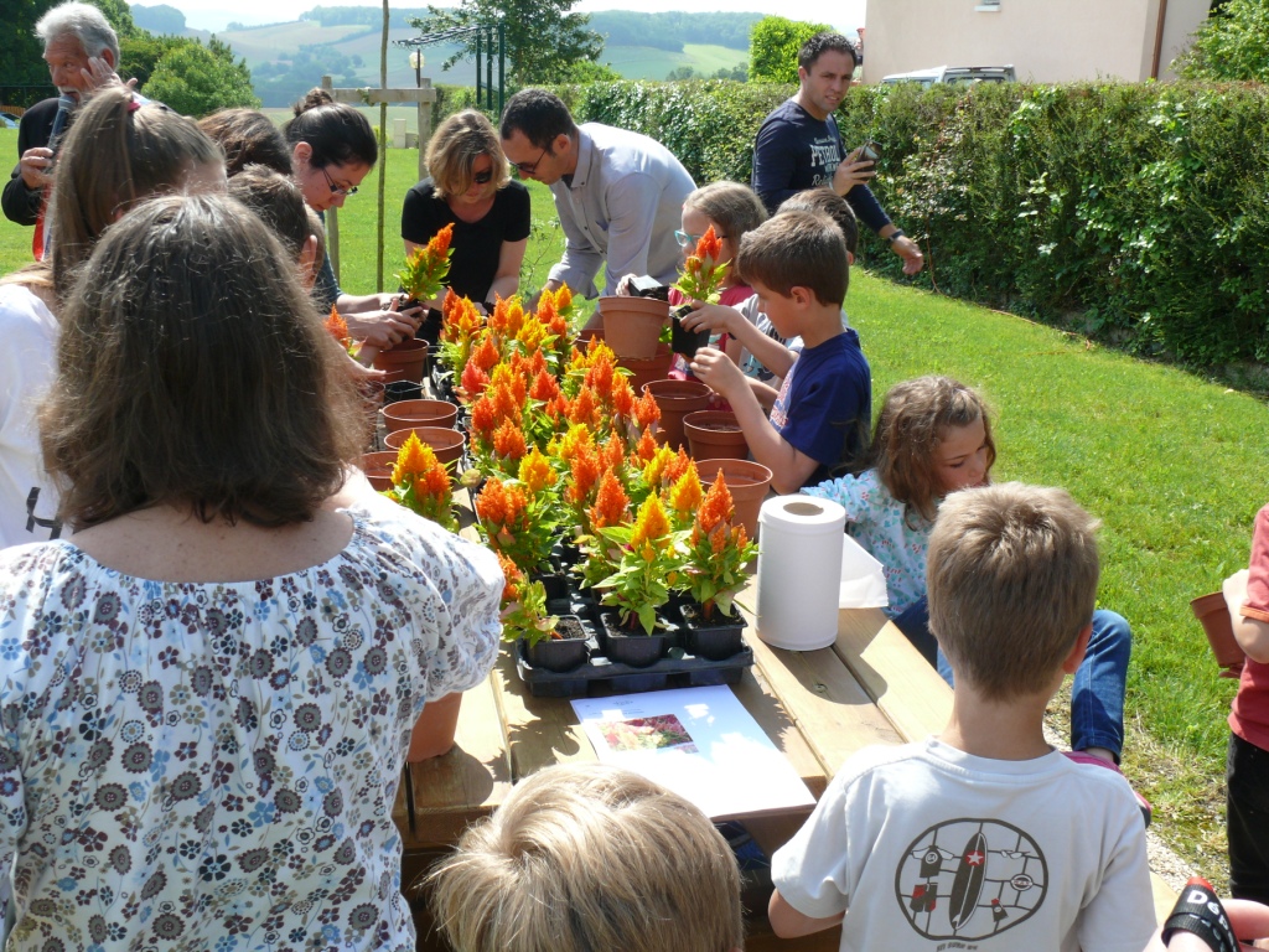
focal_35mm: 37
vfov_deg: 38.7
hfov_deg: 50.1
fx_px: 1356
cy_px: 476
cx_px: 634
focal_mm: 7.8
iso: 100
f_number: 5.6
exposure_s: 1/250
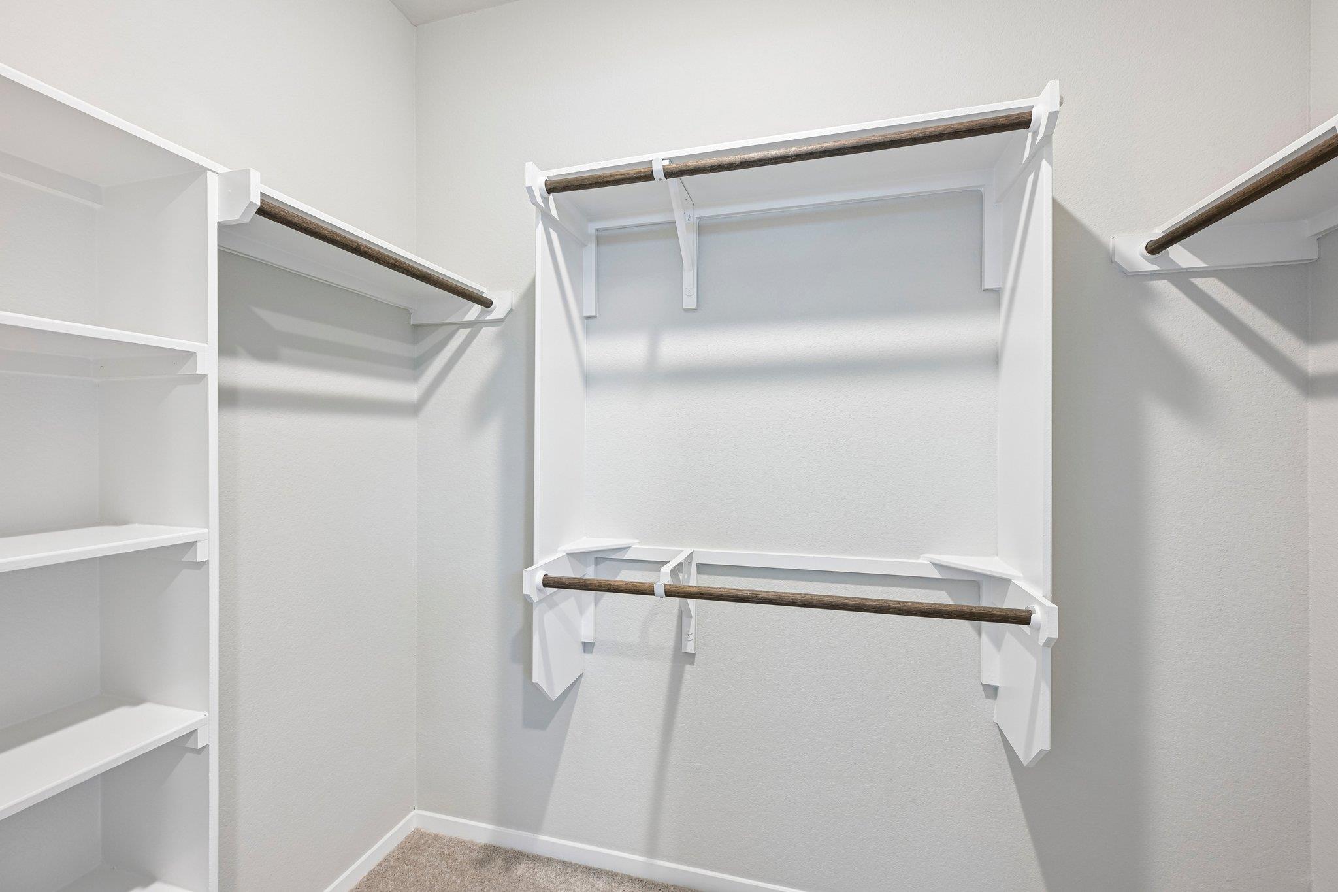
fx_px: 520
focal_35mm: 14
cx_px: 669
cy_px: 446
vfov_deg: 81.2
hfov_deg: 104.3
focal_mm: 14
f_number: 6.7
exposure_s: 1/10
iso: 400
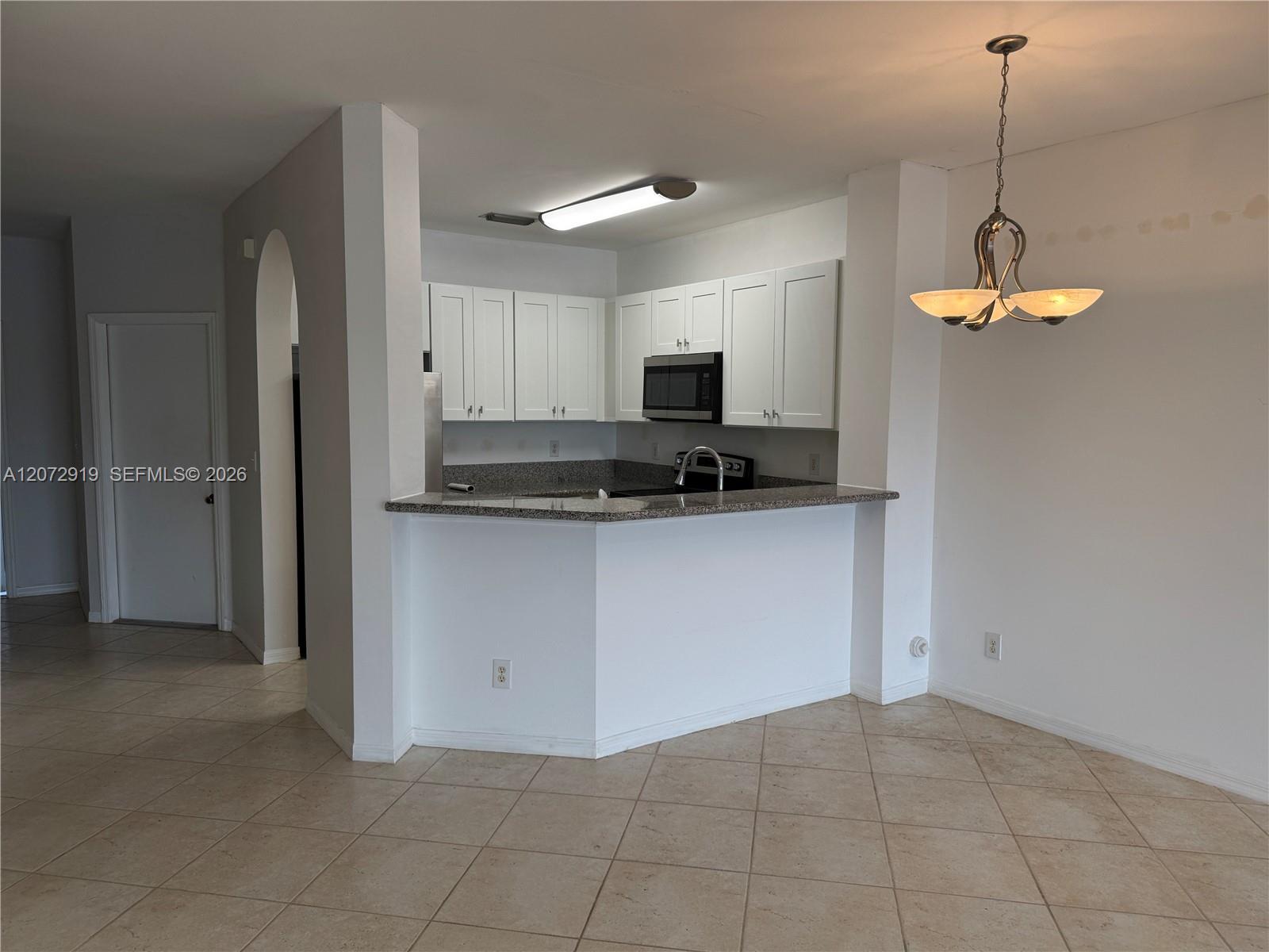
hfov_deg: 71.6
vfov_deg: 56.8
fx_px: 880
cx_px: 634
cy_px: 476
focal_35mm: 24
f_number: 1.78
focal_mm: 6.76
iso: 64
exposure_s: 1/144
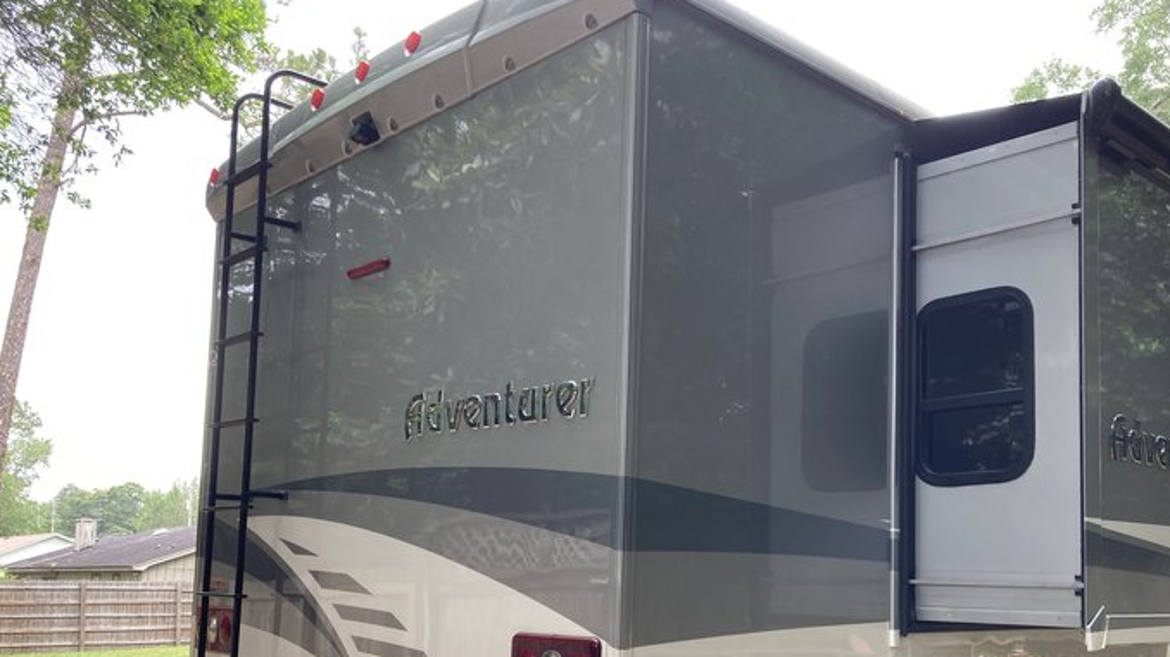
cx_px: 657
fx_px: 1117
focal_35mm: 36
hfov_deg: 55.1
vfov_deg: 32.3
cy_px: 479
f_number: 1.8
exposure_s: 1/121
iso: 32
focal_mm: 3.99
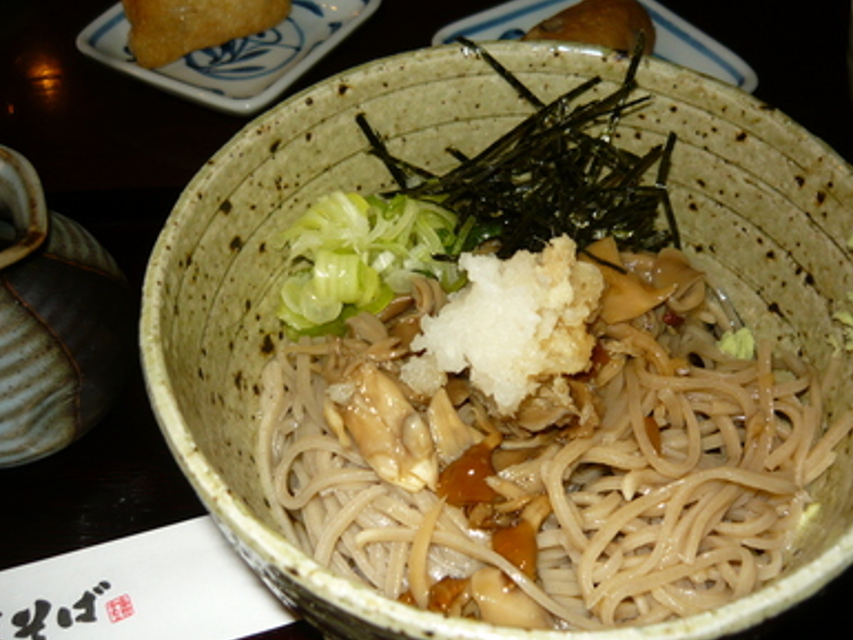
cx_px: 443
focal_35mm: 36
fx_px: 887
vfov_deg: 39.7
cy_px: 302
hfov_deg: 51.3
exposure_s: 1/30
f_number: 2.8
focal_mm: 5.5
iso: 100
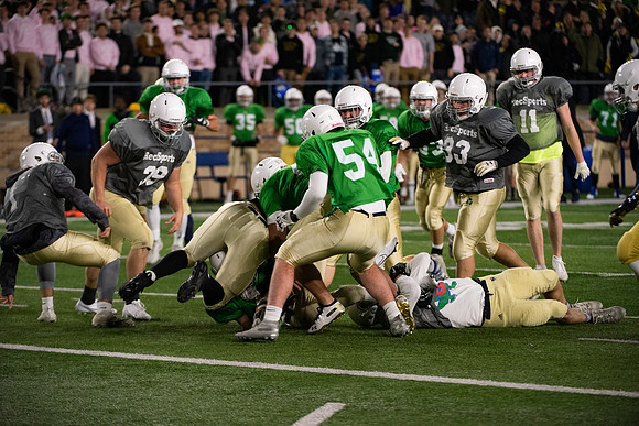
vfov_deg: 6.9
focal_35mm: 200
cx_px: 320
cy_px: 213
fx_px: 3551
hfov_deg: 10.3
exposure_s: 1/500
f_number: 4.5
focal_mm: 200
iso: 4000
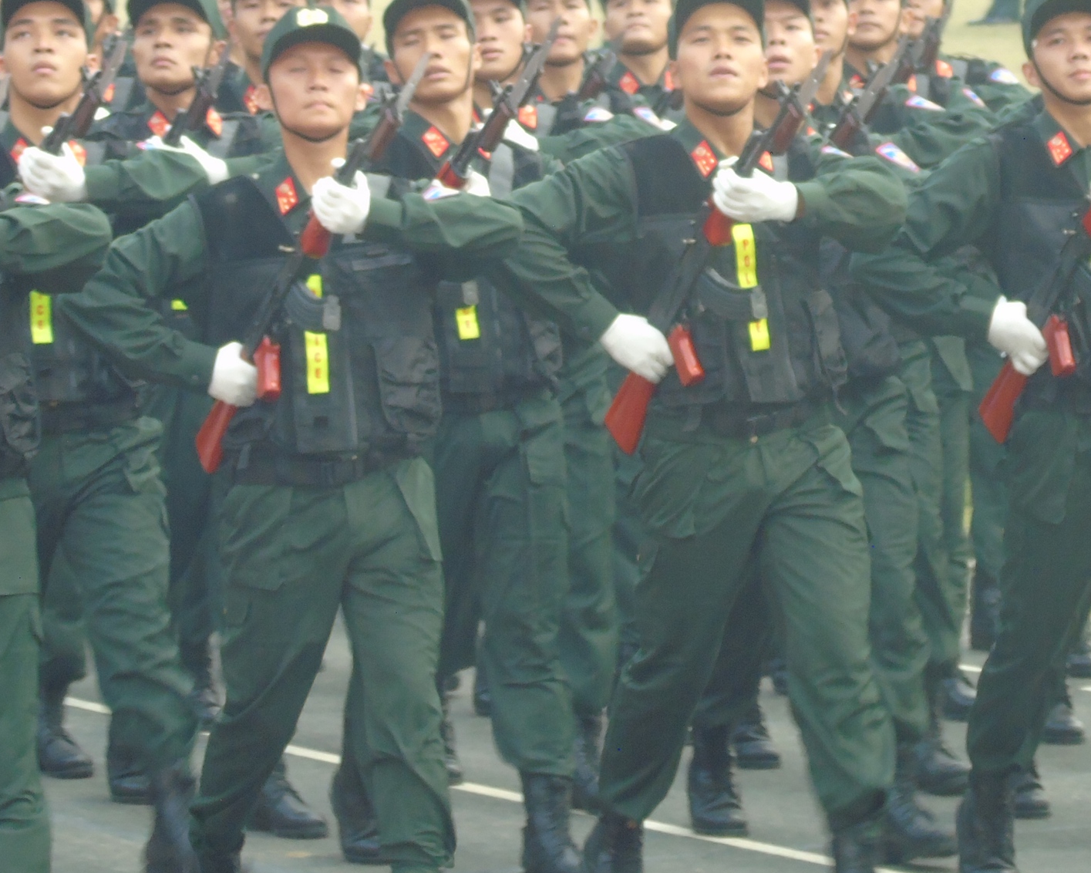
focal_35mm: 286
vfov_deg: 5.4
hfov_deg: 6.8
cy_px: 210
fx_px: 9235
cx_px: 487
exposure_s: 1/125
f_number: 4.9
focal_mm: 29
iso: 160
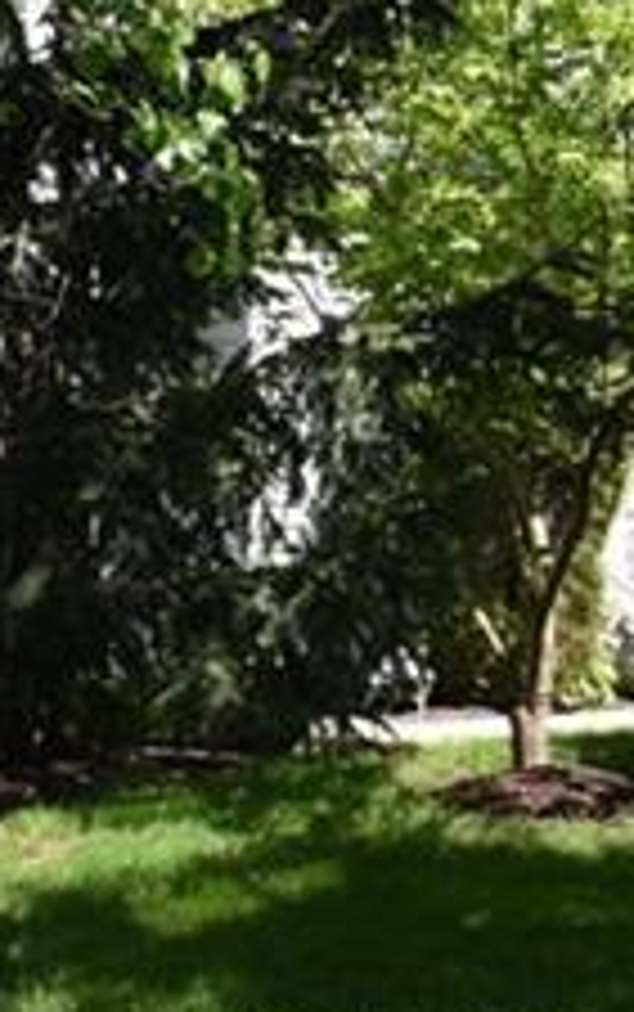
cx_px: 1246
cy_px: 486
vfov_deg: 16.7
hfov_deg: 9.8
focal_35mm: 125
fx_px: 3449
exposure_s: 1/200
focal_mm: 18
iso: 100
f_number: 6.3
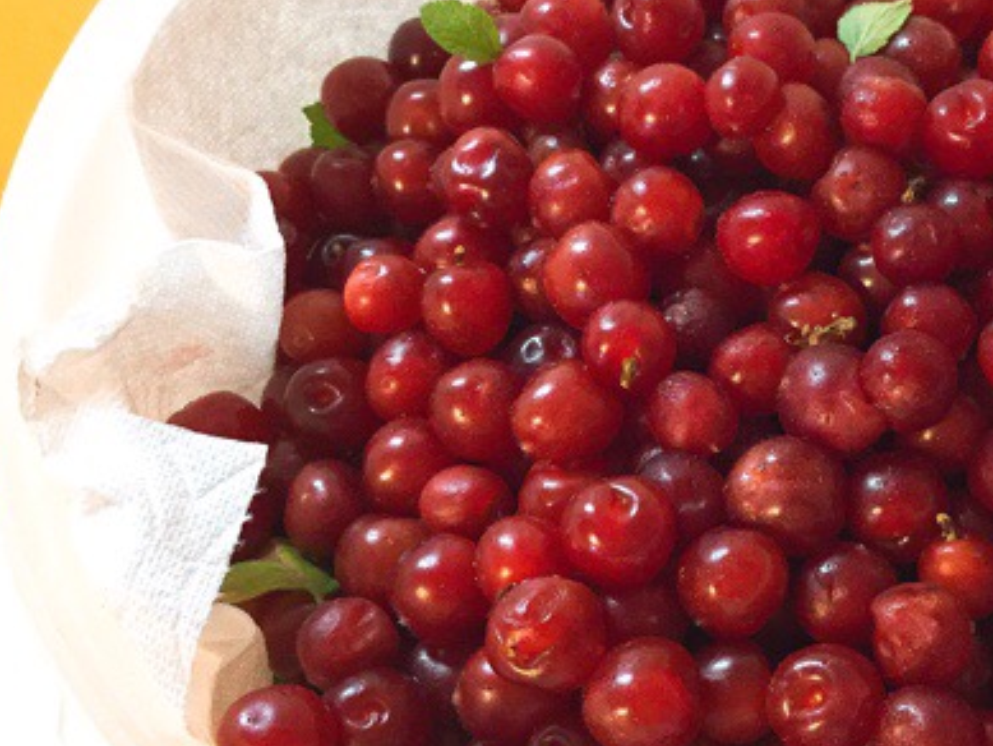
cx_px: 789
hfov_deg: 36.3
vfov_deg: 28.6
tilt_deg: -64.8
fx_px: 1463
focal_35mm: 51
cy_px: 404
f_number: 2.4
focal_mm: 3.3
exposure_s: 1/24
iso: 200
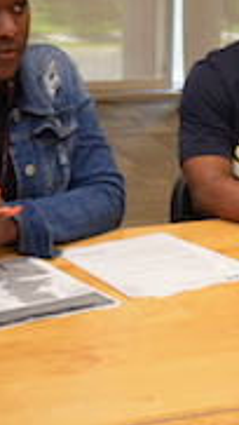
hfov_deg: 9.1
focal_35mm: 130
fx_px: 1463
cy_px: 121
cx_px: 337
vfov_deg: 16.4
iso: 400
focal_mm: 30
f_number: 4
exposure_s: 1/60
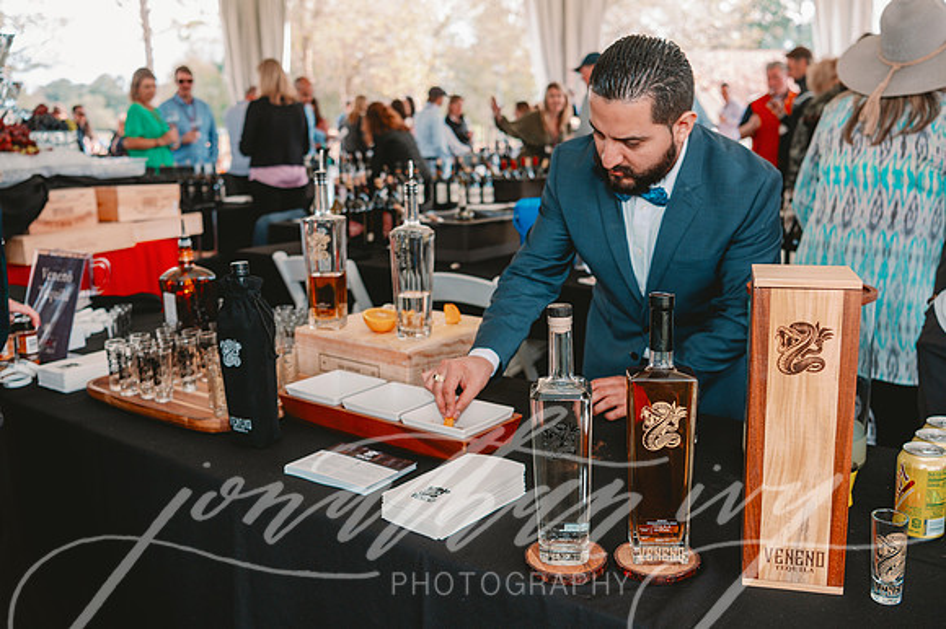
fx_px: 941
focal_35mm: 36
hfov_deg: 53.4
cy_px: 295
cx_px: 491
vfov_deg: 37.0
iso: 250
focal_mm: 32
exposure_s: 1/200
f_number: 3.5
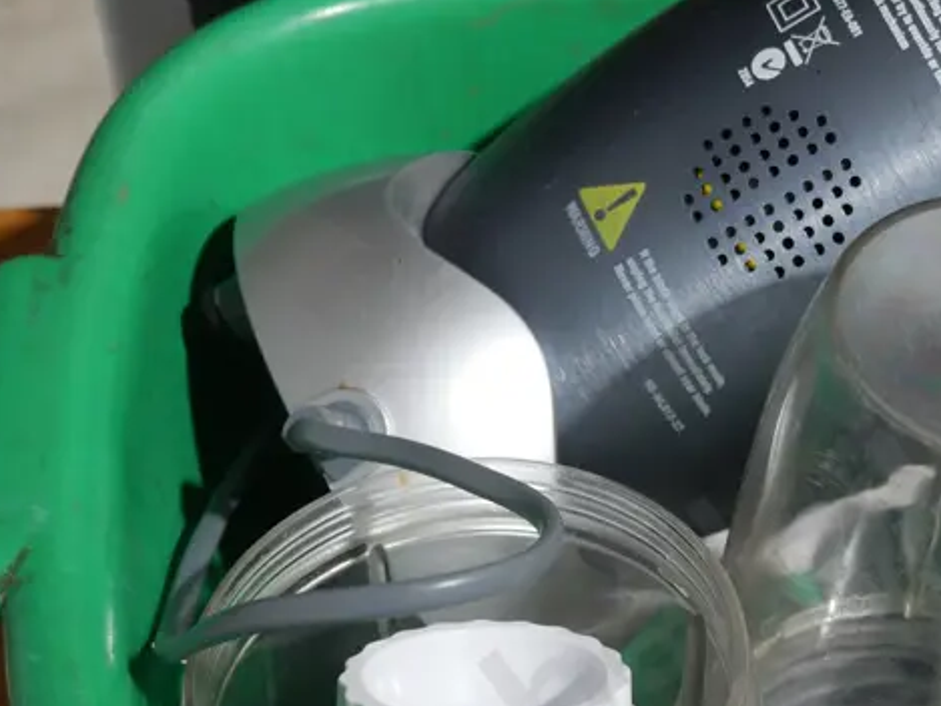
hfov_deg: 22.5
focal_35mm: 83
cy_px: 400
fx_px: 2257
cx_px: 967
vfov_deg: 17.8
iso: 500
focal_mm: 19
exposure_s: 1/60
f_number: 4.1
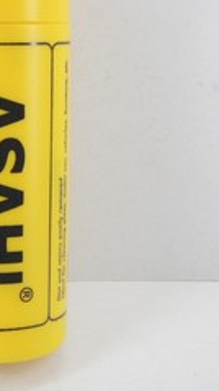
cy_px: 151
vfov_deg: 22.9
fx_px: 962
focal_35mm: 93
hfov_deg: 12.8
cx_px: 2
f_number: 4
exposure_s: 1/25
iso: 200
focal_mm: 9.13
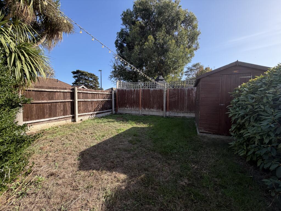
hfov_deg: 102.1
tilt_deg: -3.2
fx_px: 114
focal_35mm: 14
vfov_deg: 85.7
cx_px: 140
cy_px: 106
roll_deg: -0.6
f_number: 2.2
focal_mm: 2.22
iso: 40
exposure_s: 1/602
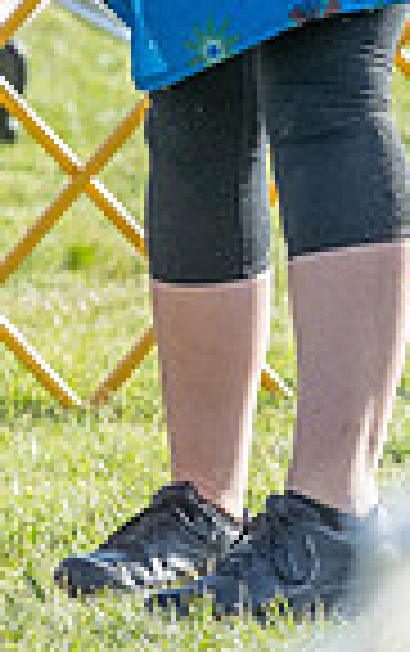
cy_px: -184
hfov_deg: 1.4
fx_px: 16916
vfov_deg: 2.2
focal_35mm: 949
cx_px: -521
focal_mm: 200
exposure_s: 1/1250
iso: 1250
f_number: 6.3
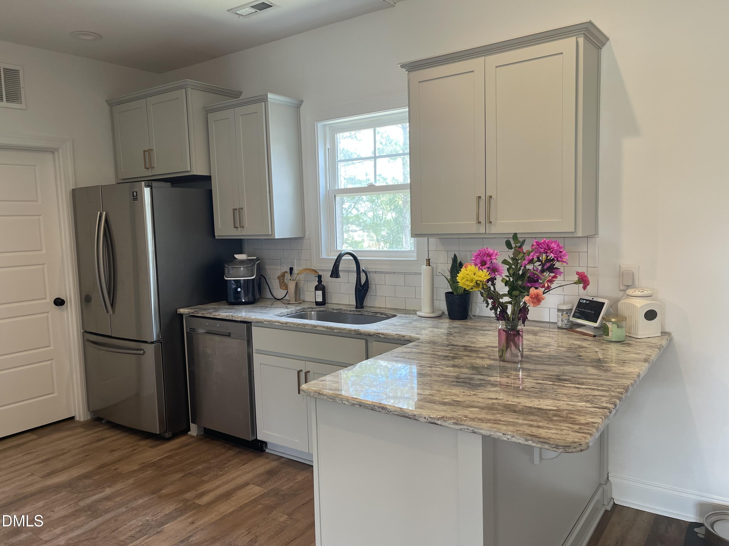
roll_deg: +1.1
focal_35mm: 25
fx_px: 526
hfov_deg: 69.4
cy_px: 273
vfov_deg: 54.9
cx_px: 364
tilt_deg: -7.2
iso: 80
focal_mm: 5.1
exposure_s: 1/60
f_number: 1.6
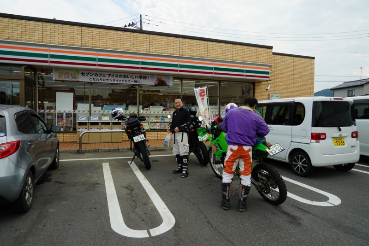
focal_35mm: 24
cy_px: 123
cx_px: 184
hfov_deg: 73.7
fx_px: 246
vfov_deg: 53.2
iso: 100
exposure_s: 1/80
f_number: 9
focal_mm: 24
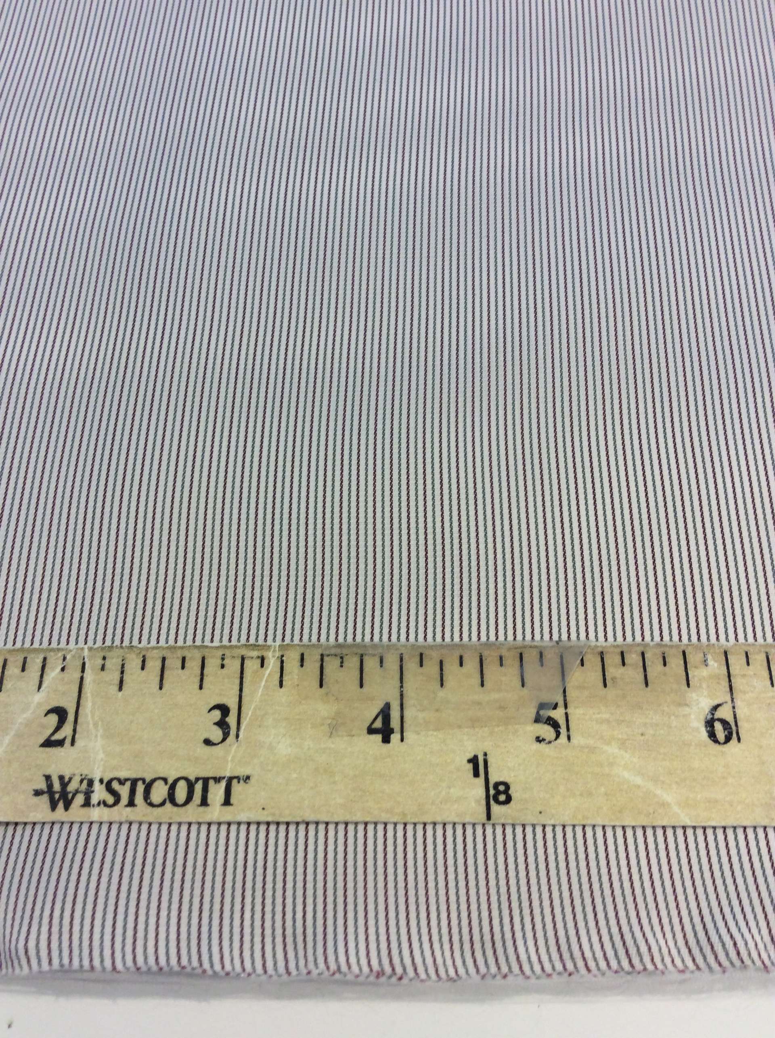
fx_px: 958
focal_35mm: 32
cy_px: 519
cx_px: 388
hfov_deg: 44.1
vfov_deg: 56.9
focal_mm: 3.3
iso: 40
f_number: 2.4
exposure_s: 1/40
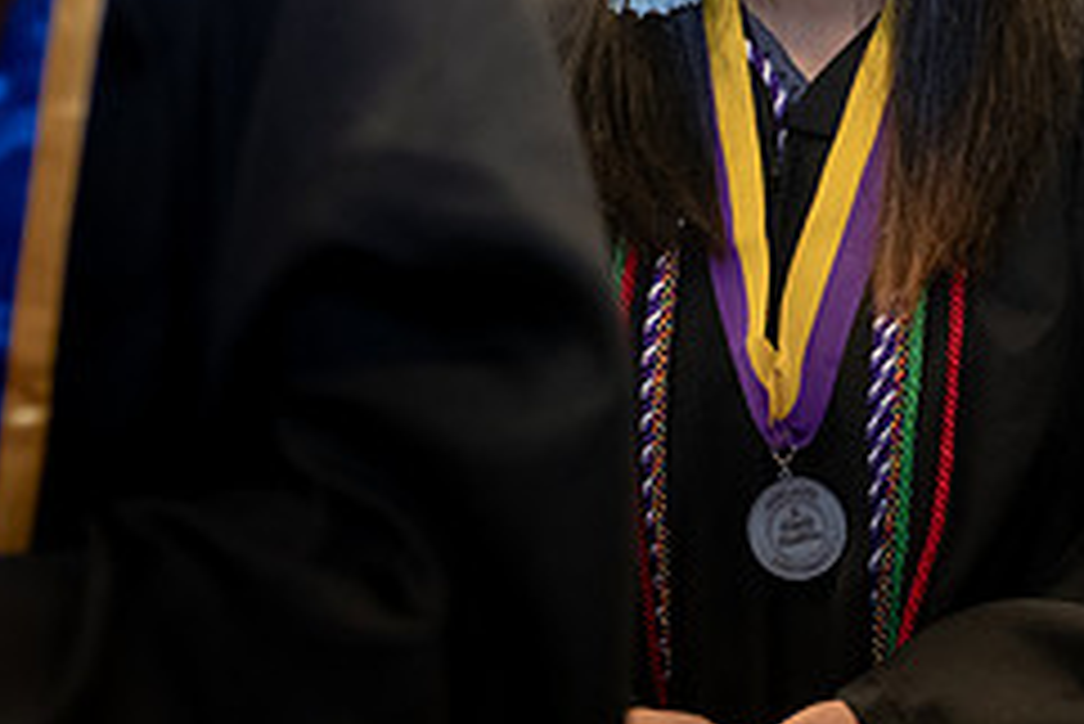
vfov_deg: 10.1
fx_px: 4067
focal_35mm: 135
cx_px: 855
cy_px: -7
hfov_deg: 15.1
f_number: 3.5
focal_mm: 56
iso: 1600
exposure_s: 1/200
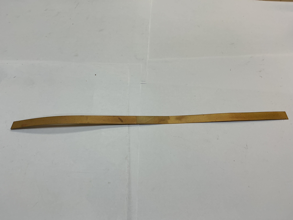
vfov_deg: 48.2
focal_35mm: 29
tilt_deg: -53.7
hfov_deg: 61.7
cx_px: 146
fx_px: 245
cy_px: 110
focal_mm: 3
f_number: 1.8
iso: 16
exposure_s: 1/105
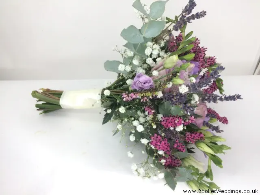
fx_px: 218
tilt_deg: -31.1
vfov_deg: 48.2
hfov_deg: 61.7
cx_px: 130
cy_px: 98
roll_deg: -3.5
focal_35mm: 29
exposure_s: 1/100
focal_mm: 4.15
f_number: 2.2
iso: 32
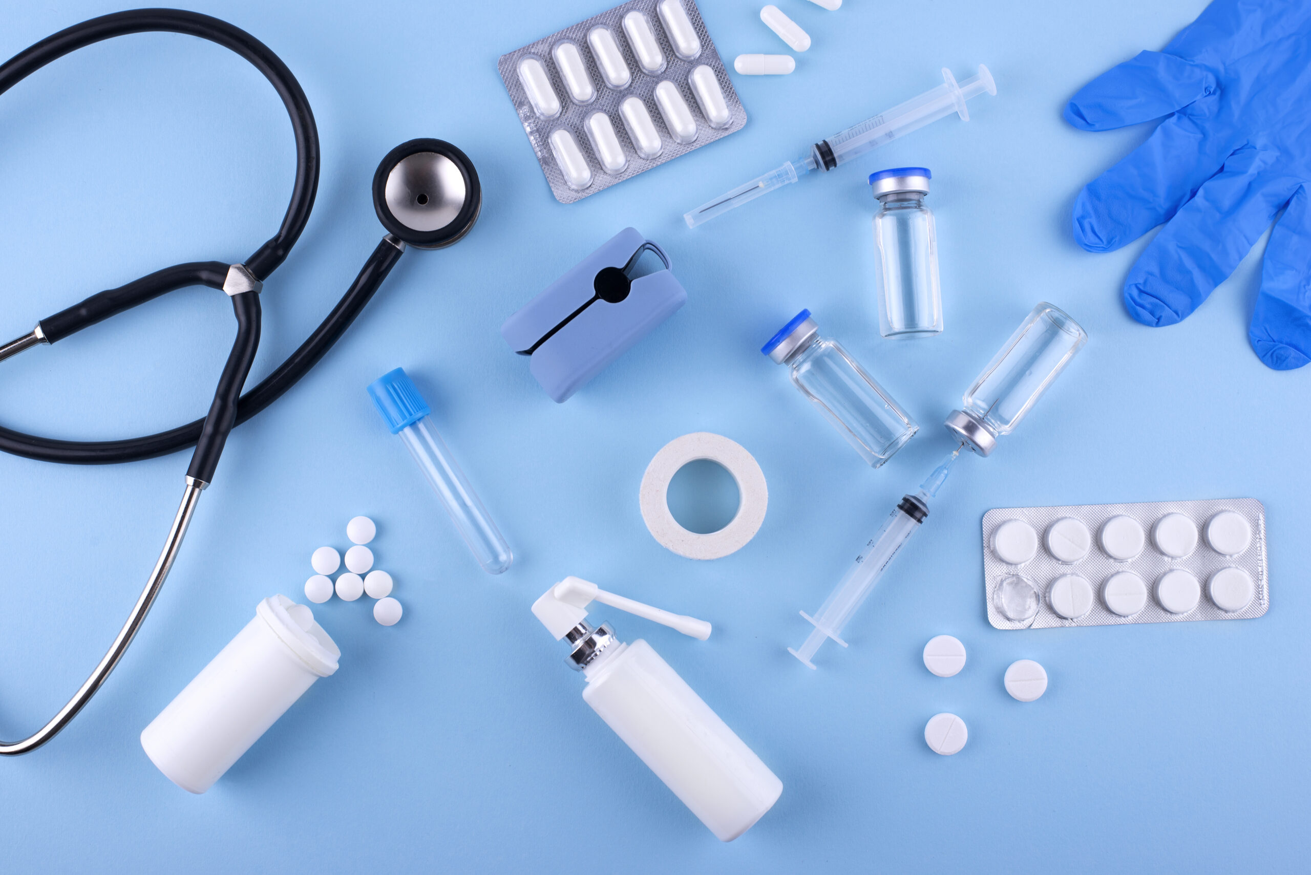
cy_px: 438
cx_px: 656
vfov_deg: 27.0
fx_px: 1821
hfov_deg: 39.6
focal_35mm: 50
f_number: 9
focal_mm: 50
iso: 100
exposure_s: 1/100
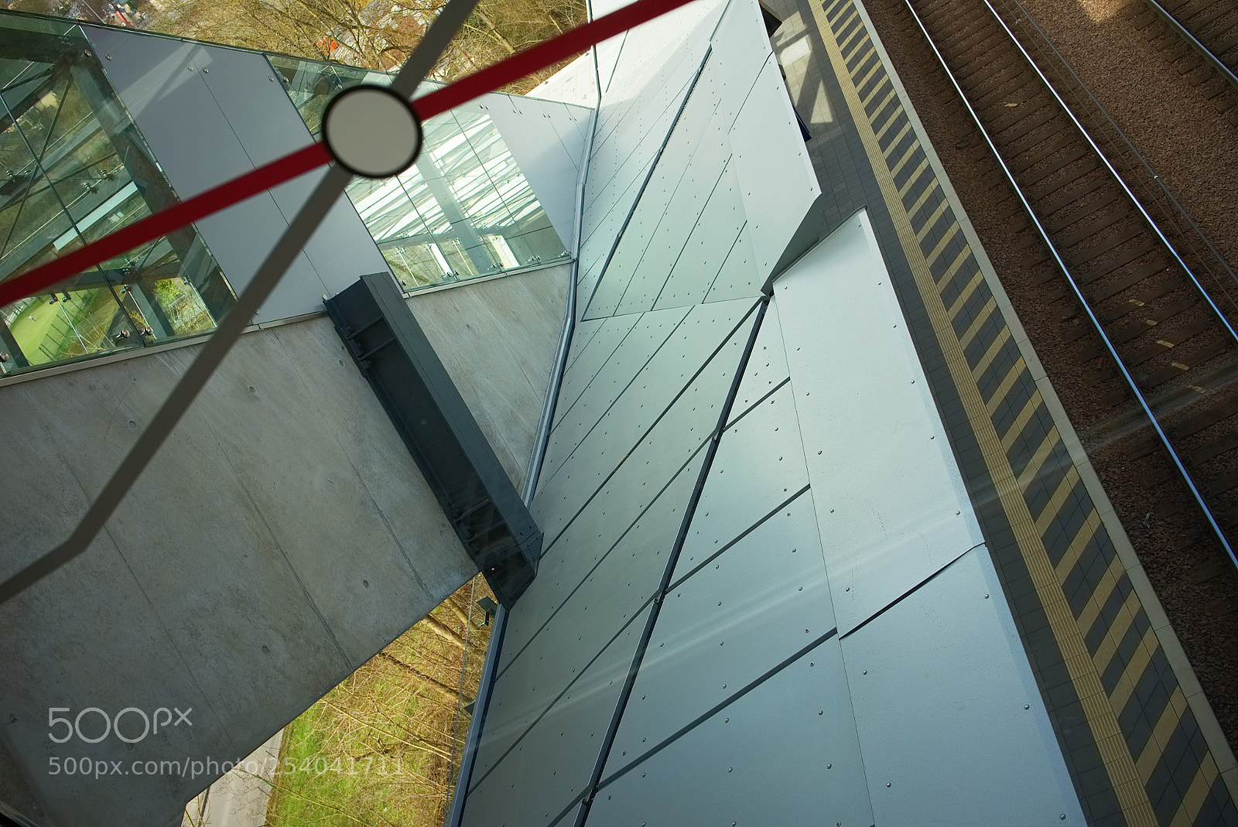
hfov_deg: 54.4
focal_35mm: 35
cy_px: 414
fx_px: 1204
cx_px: 619
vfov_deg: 37.9
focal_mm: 35
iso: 100
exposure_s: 1/100
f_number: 8
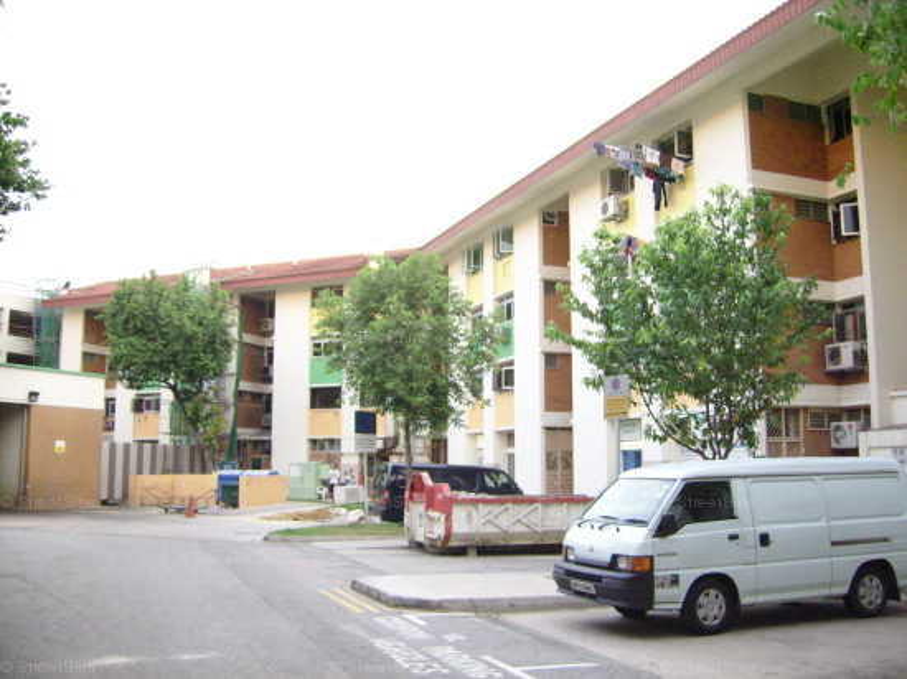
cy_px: 340
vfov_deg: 40.7
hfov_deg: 52.6
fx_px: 917
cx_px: 454
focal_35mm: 35
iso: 400
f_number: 2.8
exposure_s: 1/176
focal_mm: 5.95
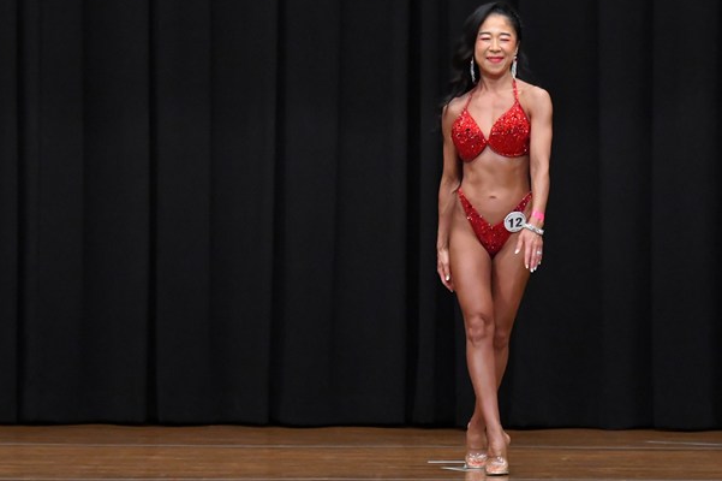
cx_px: 438
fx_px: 5813
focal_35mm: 290
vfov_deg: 4.7
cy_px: 292
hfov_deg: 7.1
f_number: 5.6
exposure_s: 1/400
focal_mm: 150
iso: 6400
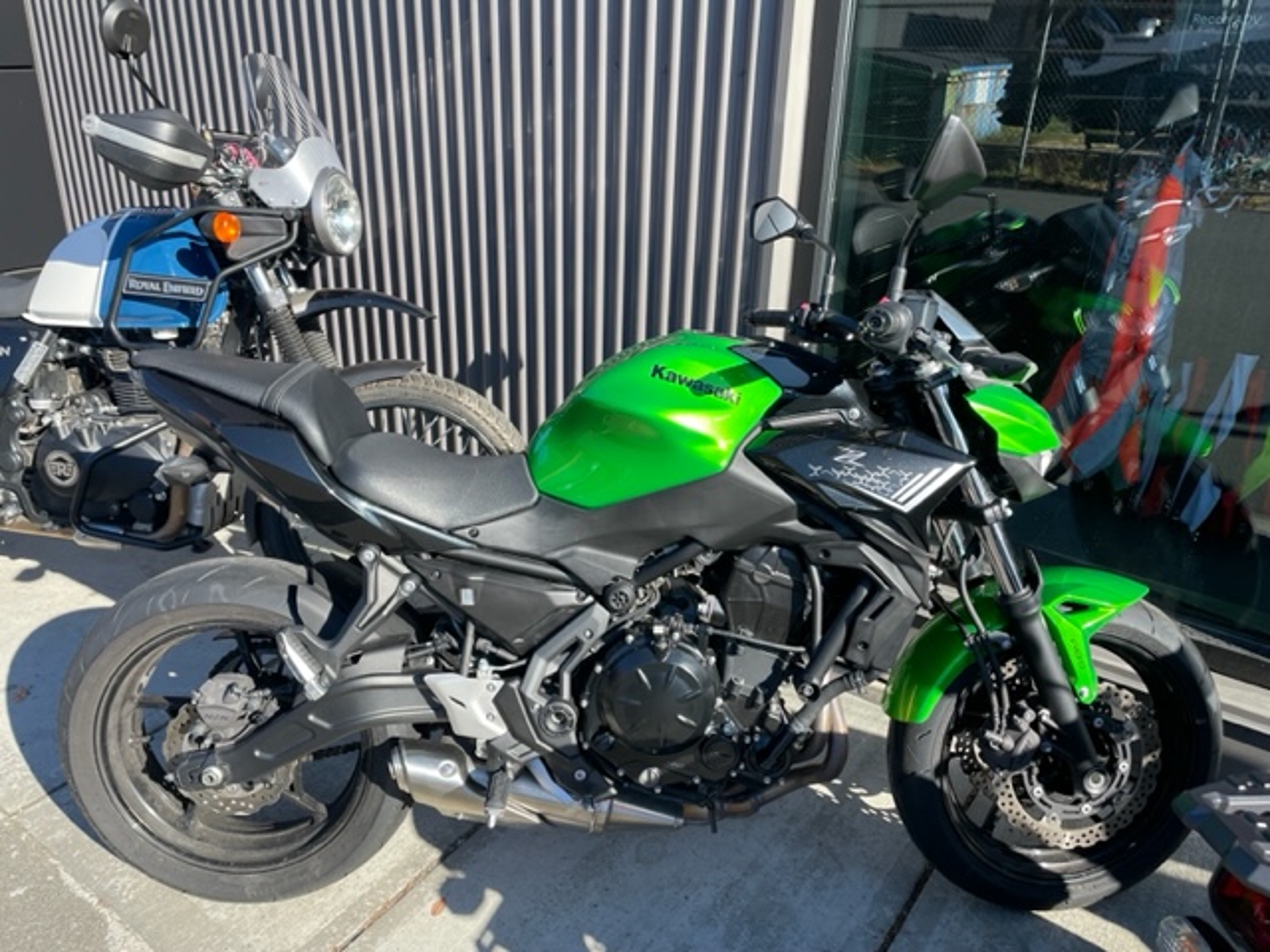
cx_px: 635
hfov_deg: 67.3
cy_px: 476
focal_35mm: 26
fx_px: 954
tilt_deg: -24.0
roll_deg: -3.4
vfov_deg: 53.1
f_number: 1.6
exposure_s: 1/888
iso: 32
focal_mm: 4.2
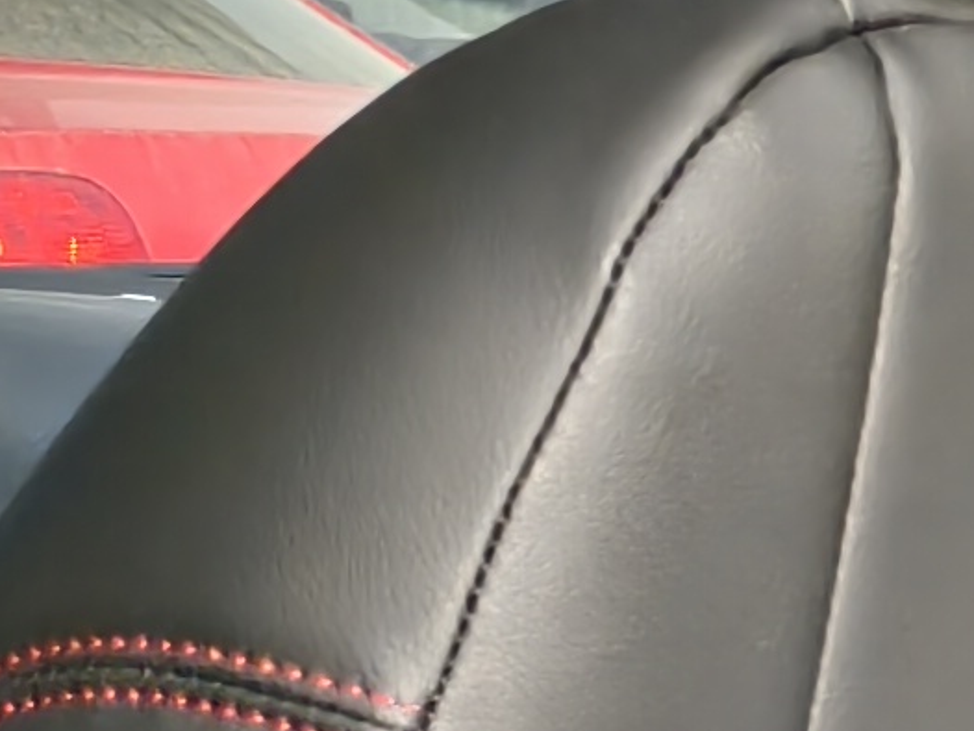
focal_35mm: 179
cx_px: 2807
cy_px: 1173
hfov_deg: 9.1
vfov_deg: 8.1
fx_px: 5039
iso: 71
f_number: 1.57
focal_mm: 5.6
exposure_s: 1/1233
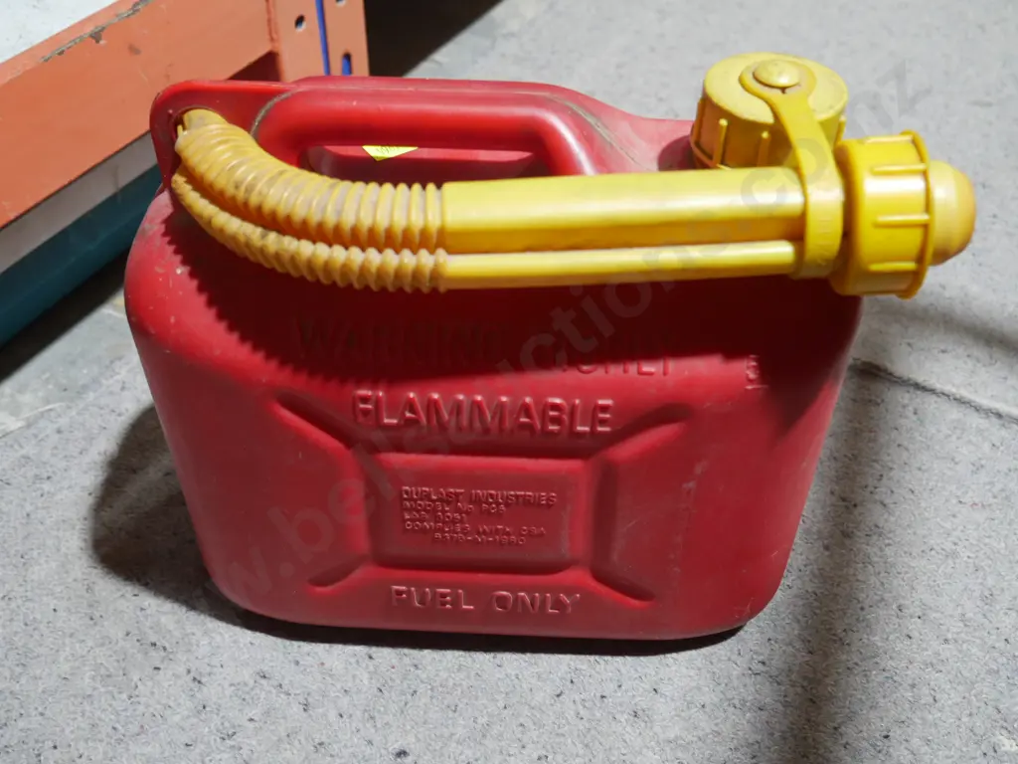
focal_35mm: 36
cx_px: 509
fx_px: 1059
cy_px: 382
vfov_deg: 39.7
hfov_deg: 51.4
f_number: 4
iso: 800
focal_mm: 18
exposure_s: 1/60
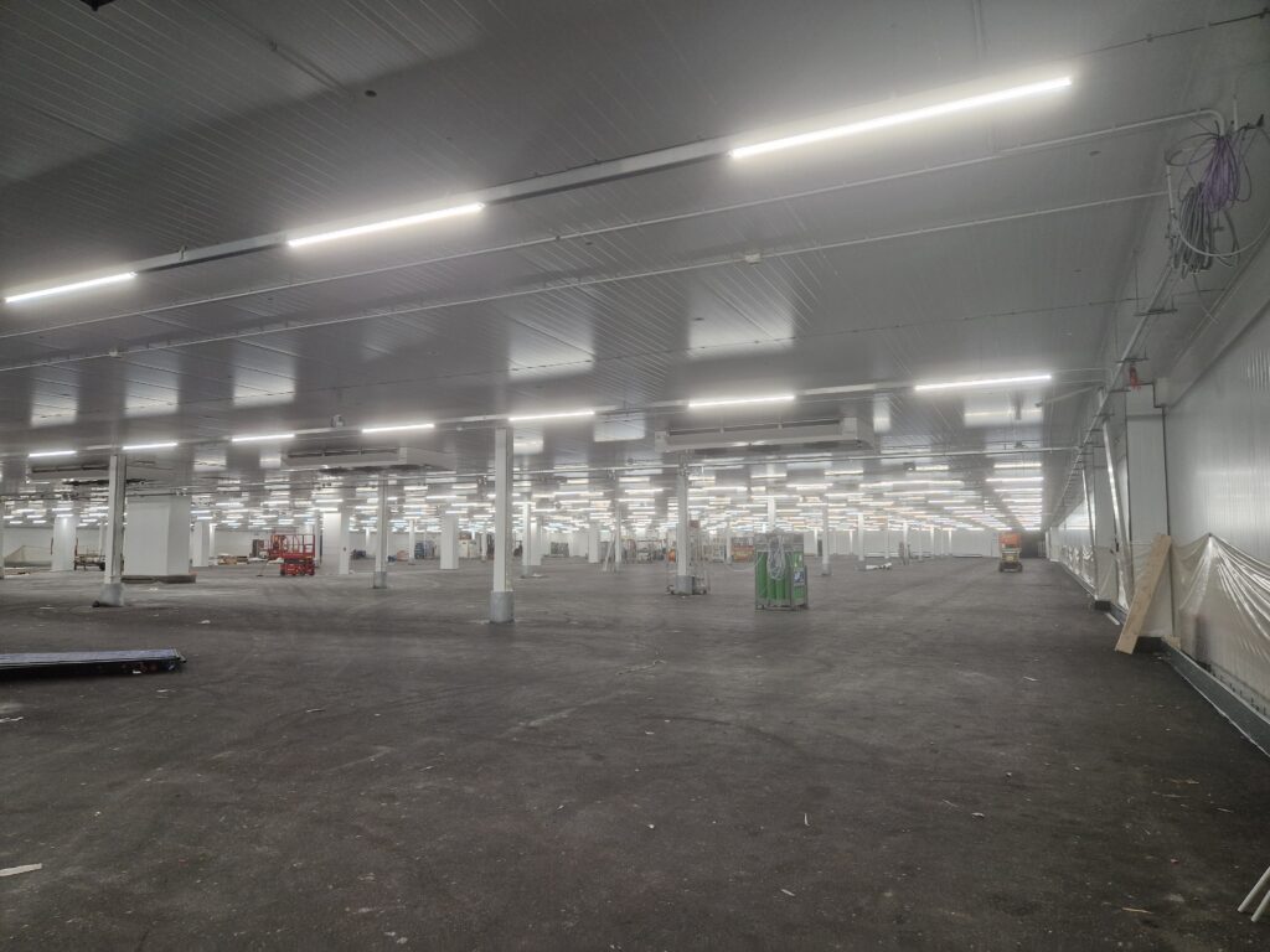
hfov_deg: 73.9
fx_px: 844
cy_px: 476
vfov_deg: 58.9
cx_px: 635
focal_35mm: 23
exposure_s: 1/180
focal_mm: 5.4
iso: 160
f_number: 1.8
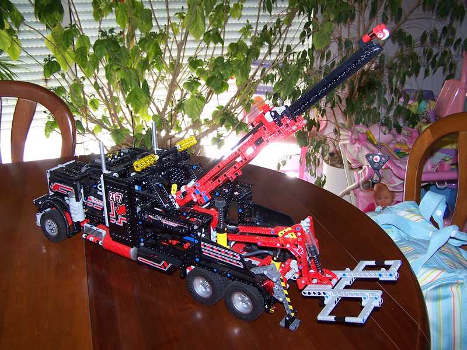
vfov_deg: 37.7
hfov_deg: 49.0
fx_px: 513
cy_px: 175
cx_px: 234
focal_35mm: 38
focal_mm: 6.3
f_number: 2.8
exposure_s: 1/60
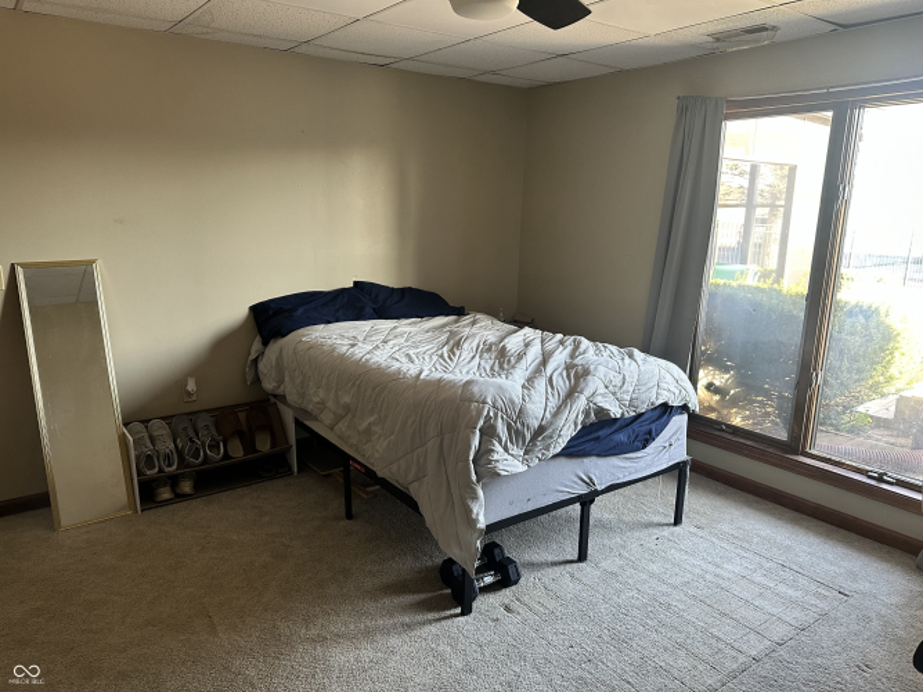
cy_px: 346
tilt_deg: -12.7
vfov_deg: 56.8
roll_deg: -1.1
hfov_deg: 71.6
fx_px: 640
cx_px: 462
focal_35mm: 24
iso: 250
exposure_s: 1/77
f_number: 1.78
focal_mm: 6.86
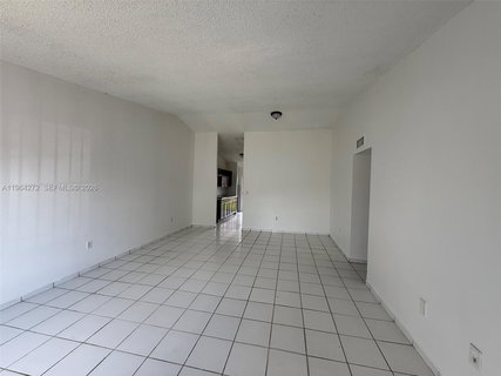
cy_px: 188
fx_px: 203
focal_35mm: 14
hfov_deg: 102.1
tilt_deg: -1.1
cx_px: 250
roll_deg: -1.5
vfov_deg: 85.6
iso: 80
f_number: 2.2
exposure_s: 1/99
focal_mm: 2.22
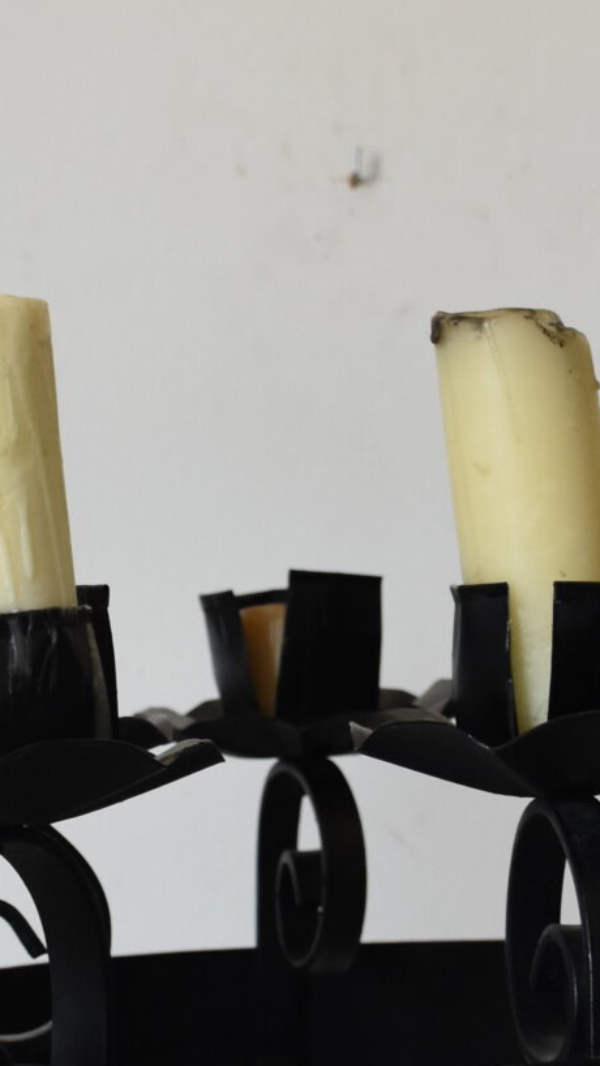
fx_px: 3338
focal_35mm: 118
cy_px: 736
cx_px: 262
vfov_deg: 18.1
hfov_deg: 10.3
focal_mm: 24
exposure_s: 1/125
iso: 800
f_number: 5.6
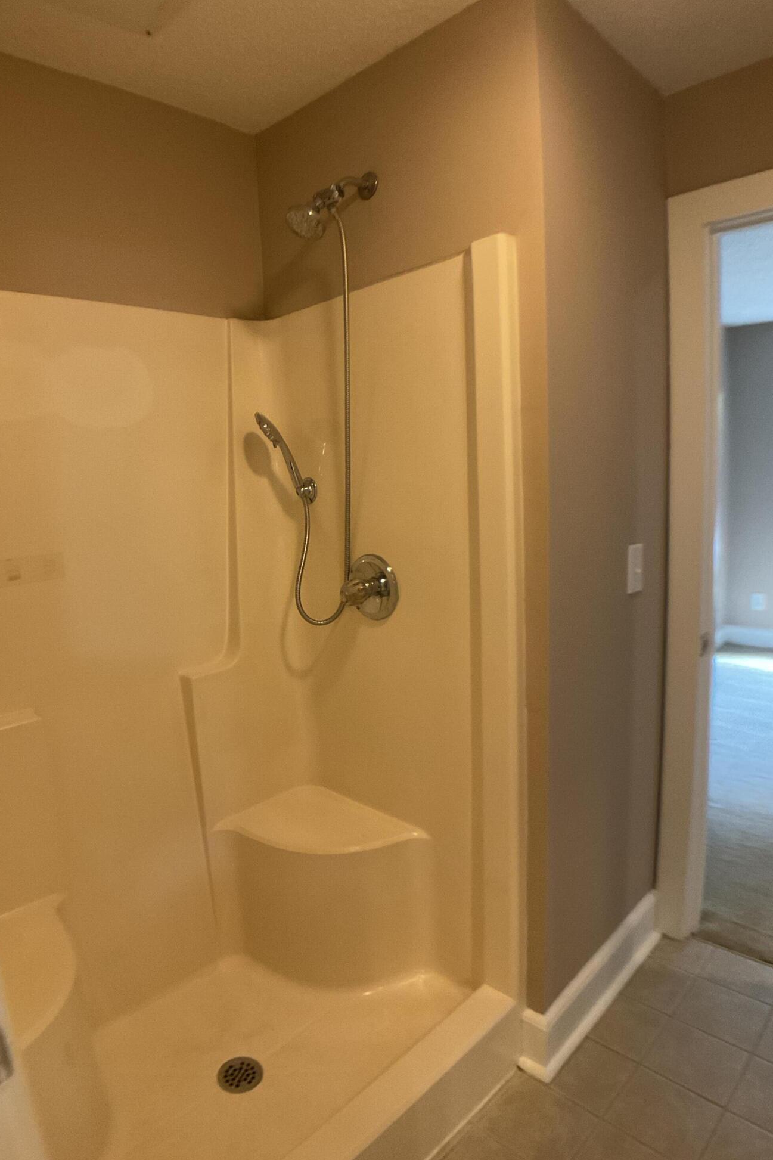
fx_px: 999
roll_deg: +2.7
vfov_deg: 60.3
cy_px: 594
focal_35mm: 31
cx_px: 328
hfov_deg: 42.2
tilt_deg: -9.1
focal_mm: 3
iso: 200
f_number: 1.8
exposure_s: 1/60
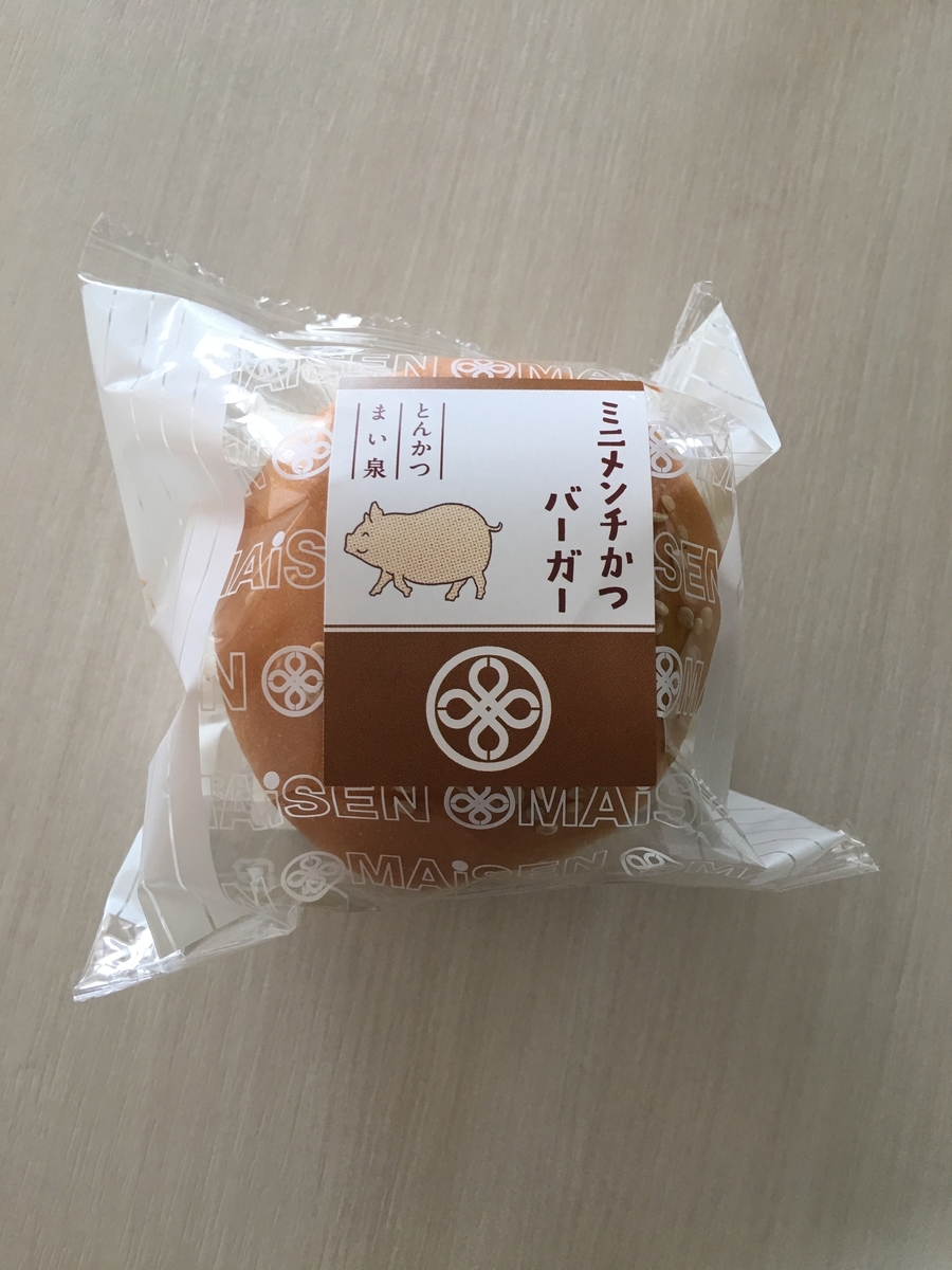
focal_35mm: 29
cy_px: 635
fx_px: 1063
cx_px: 476
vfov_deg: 61.7
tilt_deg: -79.4
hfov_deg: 48.2
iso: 25
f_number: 2.2
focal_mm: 4.15
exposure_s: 1/30
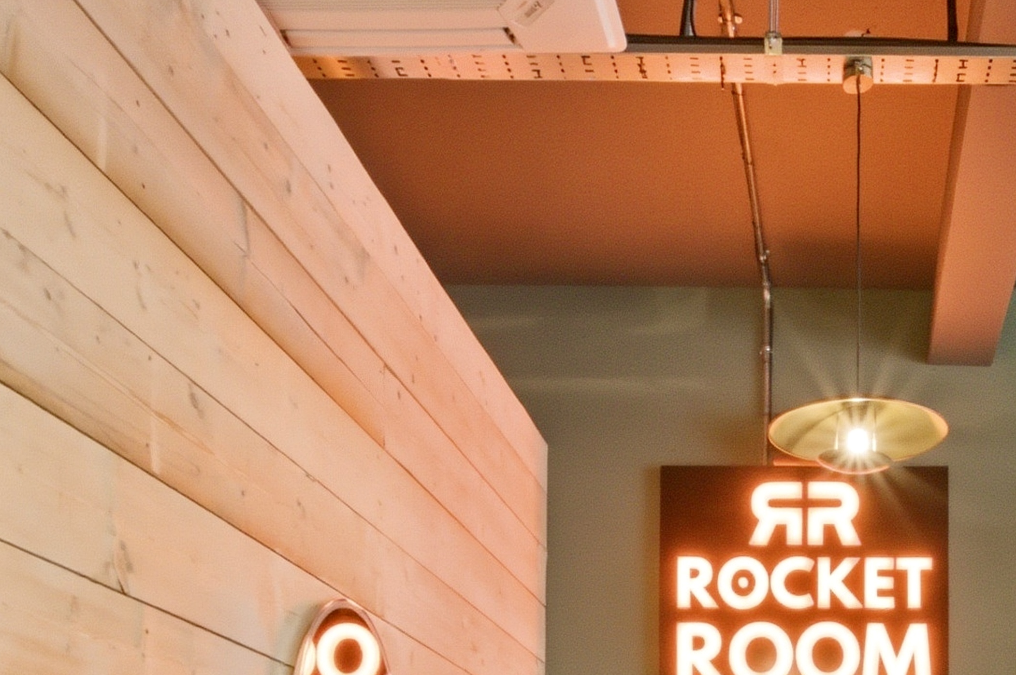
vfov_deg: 26.4
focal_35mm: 43
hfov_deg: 43.0
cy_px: 879
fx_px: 1212
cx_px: 836
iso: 1600
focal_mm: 10
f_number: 9
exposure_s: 1/13
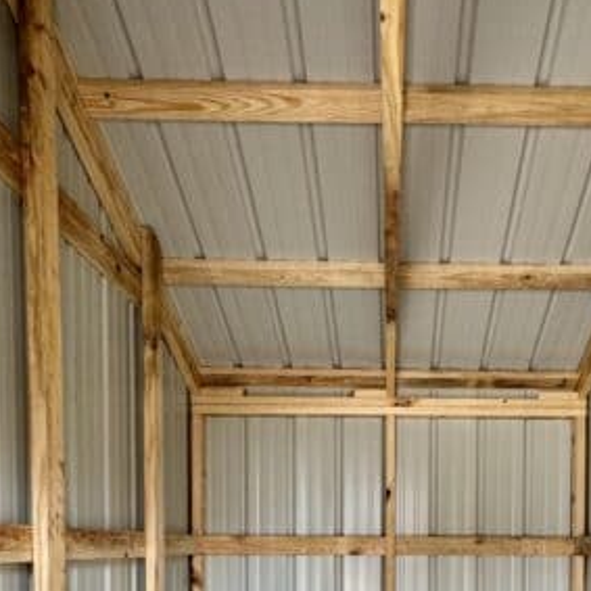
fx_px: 676
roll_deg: +0.0
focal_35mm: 35
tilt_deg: -2.7
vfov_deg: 41.8
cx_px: 403
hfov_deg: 46.3
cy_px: 574
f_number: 2.2
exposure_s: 1/99
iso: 125
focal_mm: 2.22
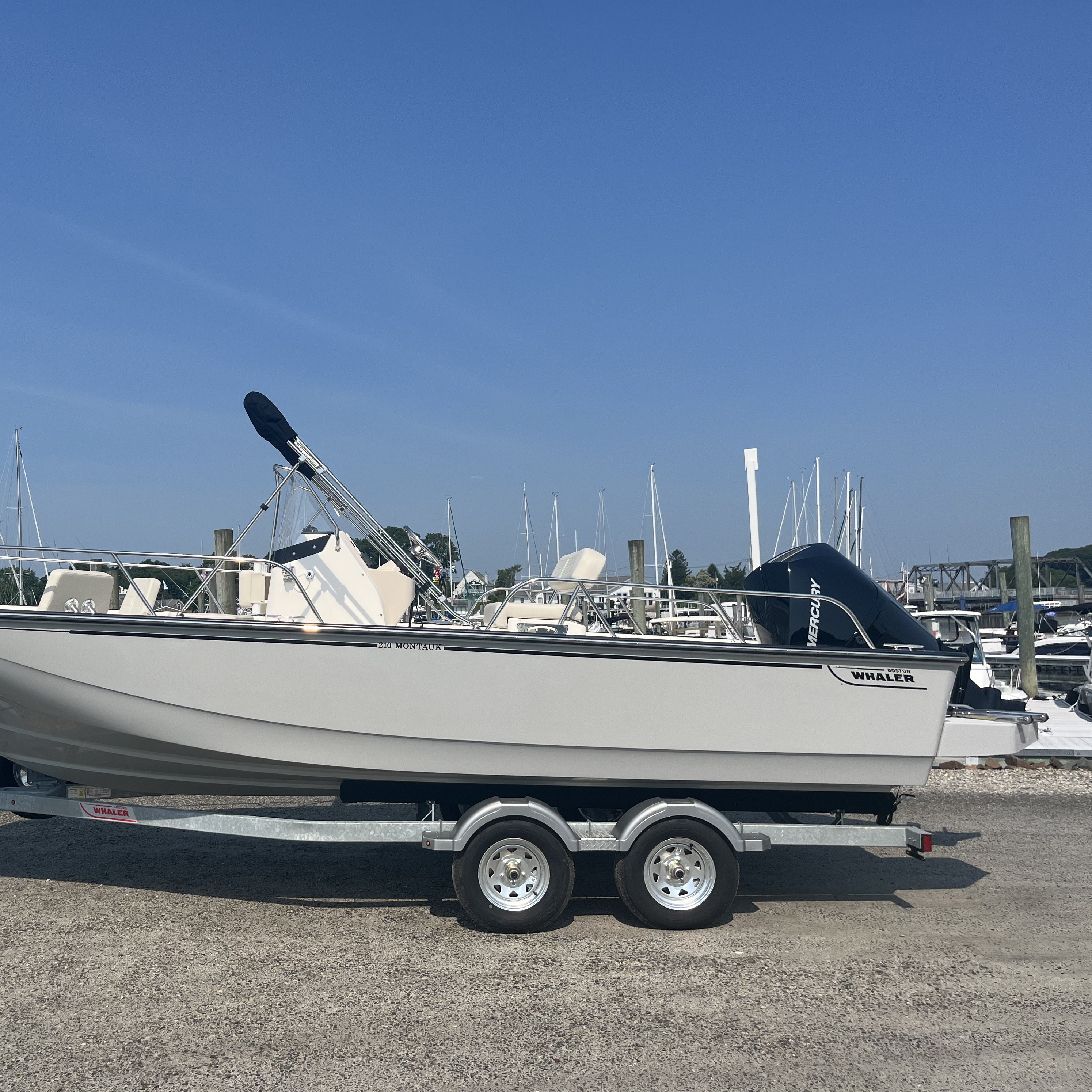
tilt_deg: +2.9
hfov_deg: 51.9
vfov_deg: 52.5
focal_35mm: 31
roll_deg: +2.0
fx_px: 1106
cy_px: 551
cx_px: 399
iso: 50
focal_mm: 5.1
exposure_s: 1/5848
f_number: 1.6
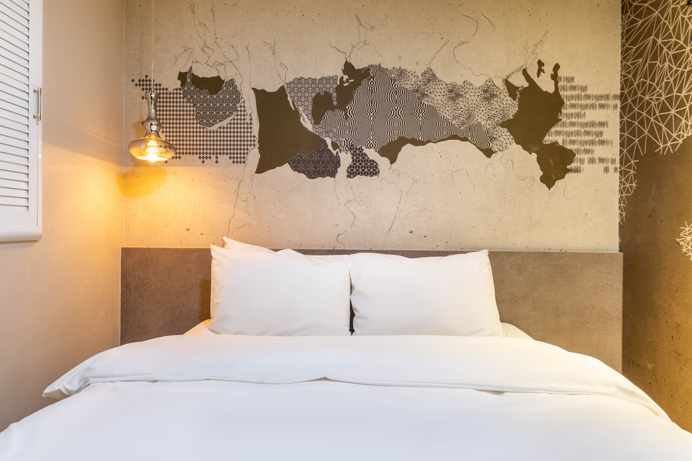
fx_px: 461
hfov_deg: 73.7
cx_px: 346
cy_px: 230
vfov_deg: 53.1
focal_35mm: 24
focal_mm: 24
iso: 100
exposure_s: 5
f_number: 13
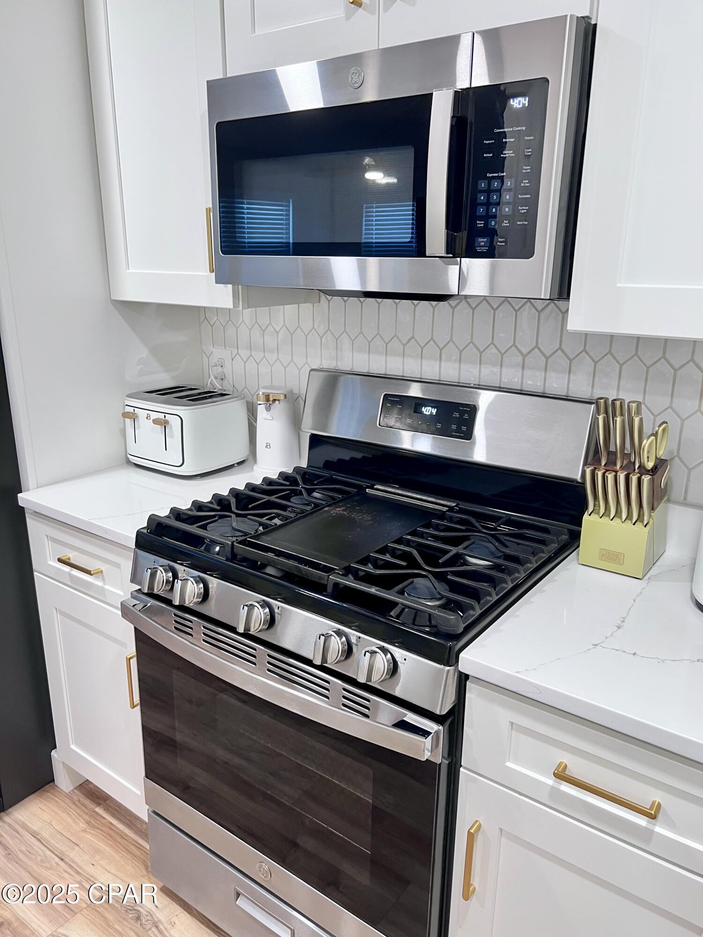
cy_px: 468
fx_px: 704
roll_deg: +1.9
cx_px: 352
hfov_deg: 53.1
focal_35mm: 26
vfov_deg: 67.3
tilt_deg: -15.0
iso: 160
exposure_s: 1/60
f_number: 1.5
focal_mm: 5.7
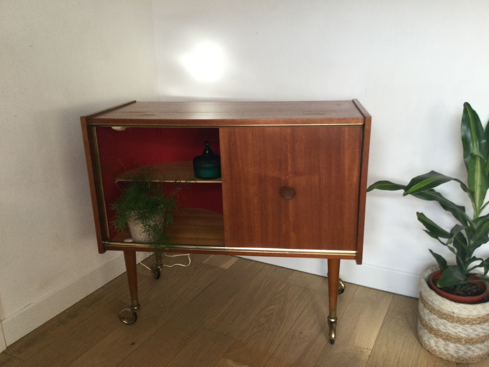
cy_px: 184
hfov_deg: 58.4
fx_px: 438
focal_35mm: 31
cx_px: 244
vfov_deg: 45.4
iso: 40
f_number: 2.4
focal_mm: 3.3
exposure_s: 1/33
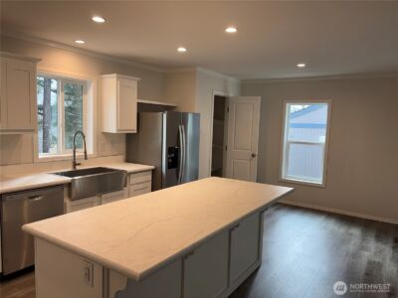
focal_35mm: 26
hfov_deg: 67.3
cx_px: 199
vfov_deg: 53.1
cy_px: 149
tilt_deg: -3.8
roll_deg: -1.5
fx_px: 299
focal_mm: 5.96
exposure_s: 1/120
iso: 80
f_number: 1.6
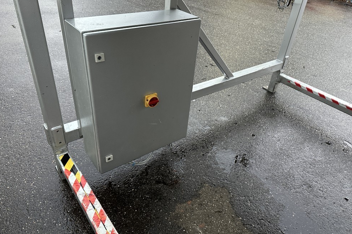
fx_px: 254
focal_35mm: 26
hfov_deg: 69.4
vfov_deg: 49.5
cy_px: 115
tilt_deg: -32.8
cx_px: 174
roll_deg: -5.4
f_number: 1.78
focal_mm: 6.86
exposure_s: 1/50
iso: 320
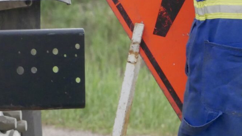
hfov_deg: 1.9
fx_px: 7149
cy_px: -11
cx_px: 339
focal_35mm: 1114
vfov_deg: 1.1
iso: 1250
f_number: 9
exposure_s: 1/320
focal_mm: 132
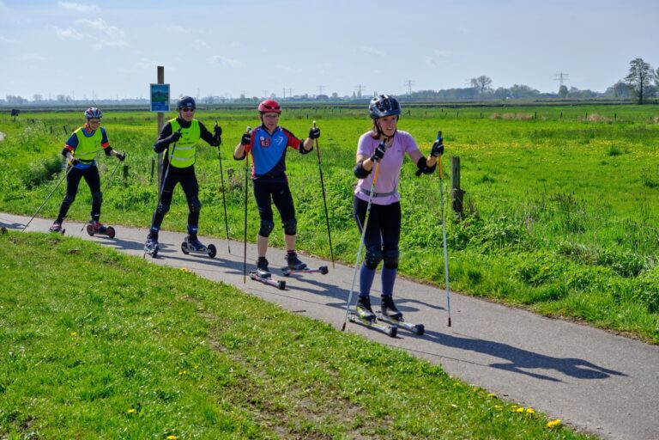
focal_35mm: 62
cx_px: 330
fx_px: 1135
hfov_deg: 32.4
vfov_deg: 21.9
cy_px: 220
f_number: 6.4
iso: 200
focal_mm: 41.1
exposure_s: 1/750
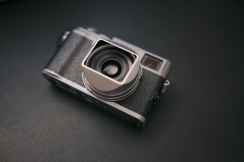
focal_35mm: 35
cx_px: 122
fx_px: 237
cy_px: 81
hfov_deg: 54.4
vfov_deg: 37.9
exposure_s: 1/80
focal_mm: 23
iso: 3200
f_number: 1.4
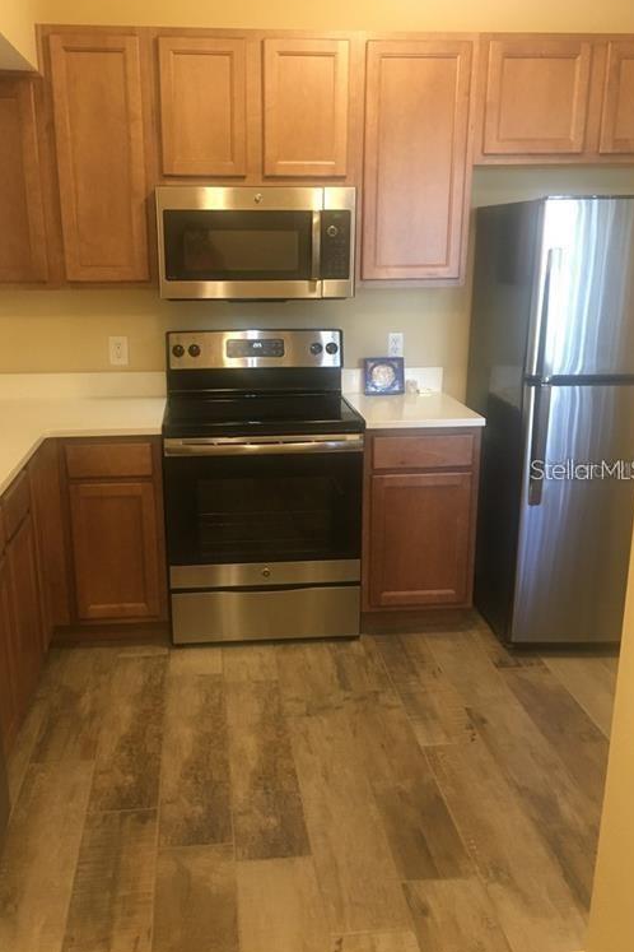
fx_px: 819
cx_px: 284
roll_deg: -0.4
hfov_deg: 42.3
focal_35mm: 31
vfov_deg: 60.3
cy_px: 469
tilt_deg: -15.8
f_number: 2.2
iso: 160
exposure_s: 1/30
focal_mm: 4.15
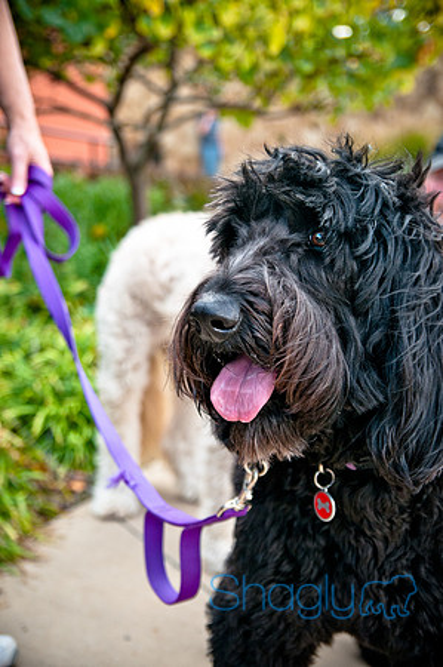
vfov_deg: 33.4
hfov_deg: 22.6
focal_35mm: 60
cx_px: 222
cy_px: 334
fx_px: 1110
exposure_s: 1/640
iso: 400
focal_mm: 40
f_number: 3.2
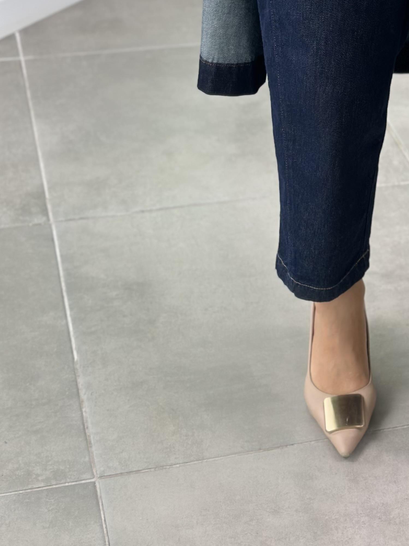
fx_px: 1528
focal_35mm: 97
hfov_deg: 15.0
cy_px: 21
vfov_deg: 19.7
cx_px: 409
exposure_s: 1/100
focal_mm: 6.86
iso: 80
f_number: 1.78
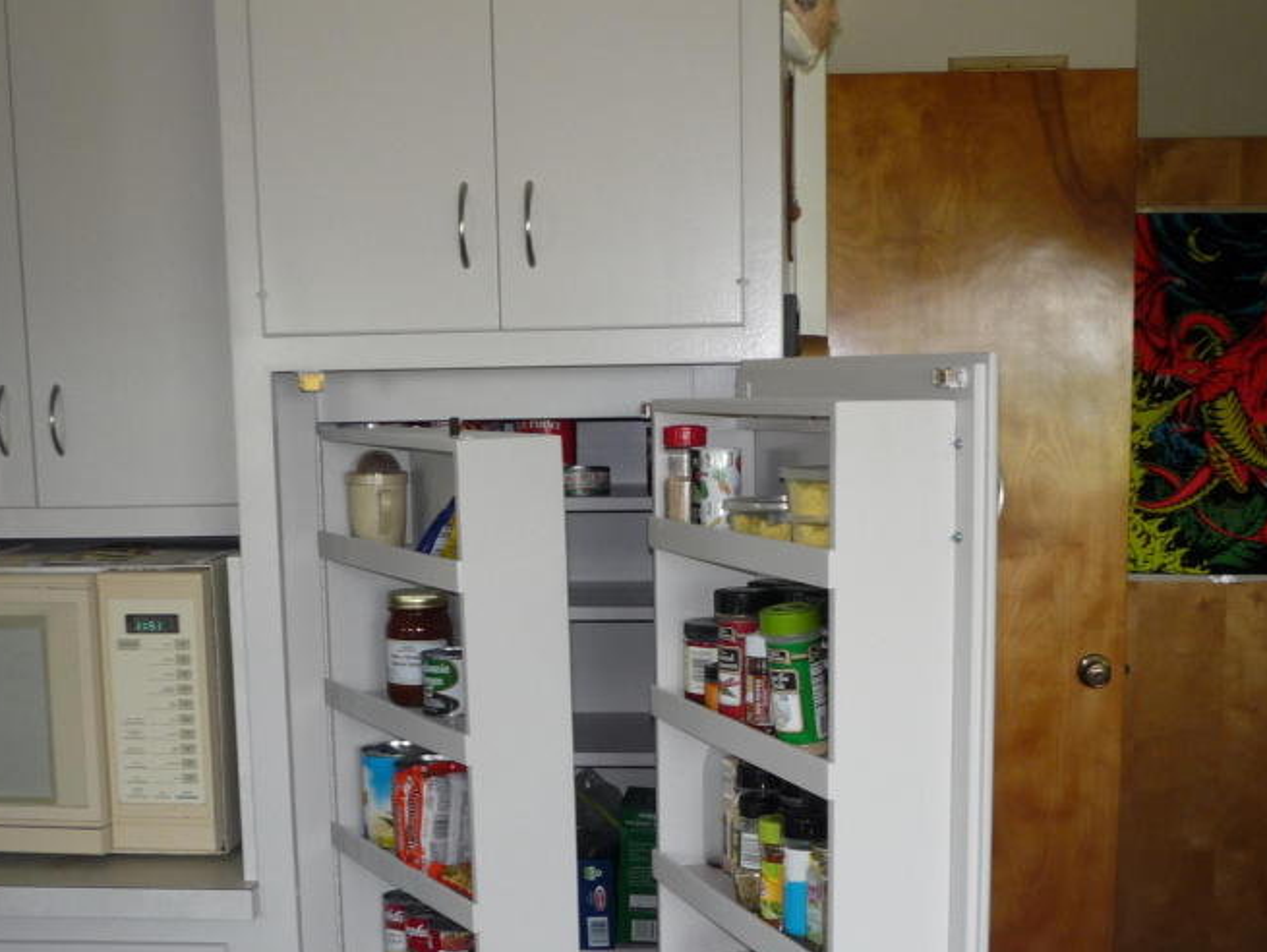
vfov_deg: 28.7
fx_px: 1831
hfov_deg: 38.1
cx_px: 685
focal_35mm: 50
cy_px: 726
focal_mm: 5.2
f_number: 3.3
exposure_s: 1/30
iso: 100
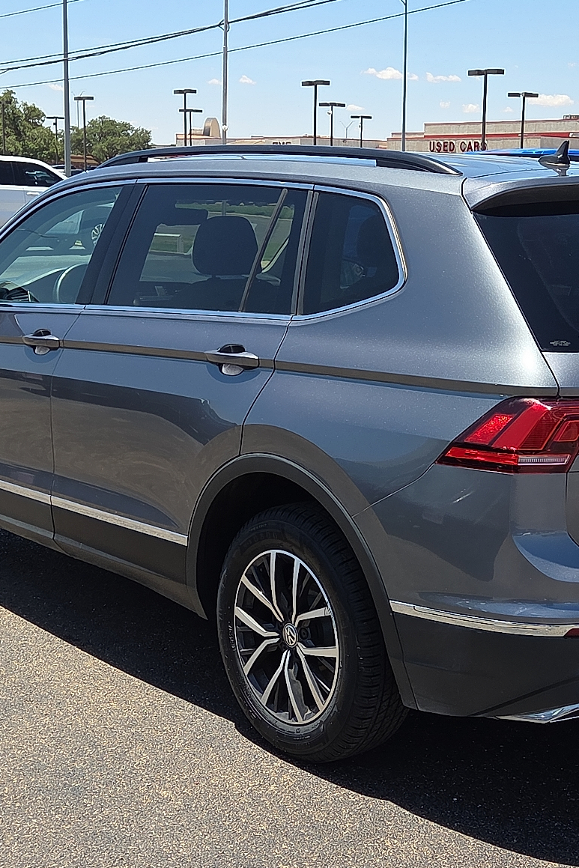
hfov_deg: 24.1
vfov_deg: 35.6
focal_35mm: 56
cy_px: 438
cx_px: 399
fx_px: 1350
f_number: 1.8
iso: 76
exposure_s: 1/3333
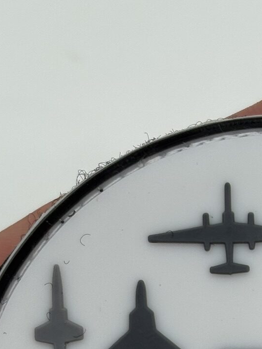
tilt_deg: -71.5
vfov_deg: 13.0
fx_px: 1504
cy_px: 397
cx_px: 276
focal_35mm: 149
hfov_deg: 9.9
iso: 40
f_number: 1.6
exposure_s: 1/323
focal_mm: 5.96
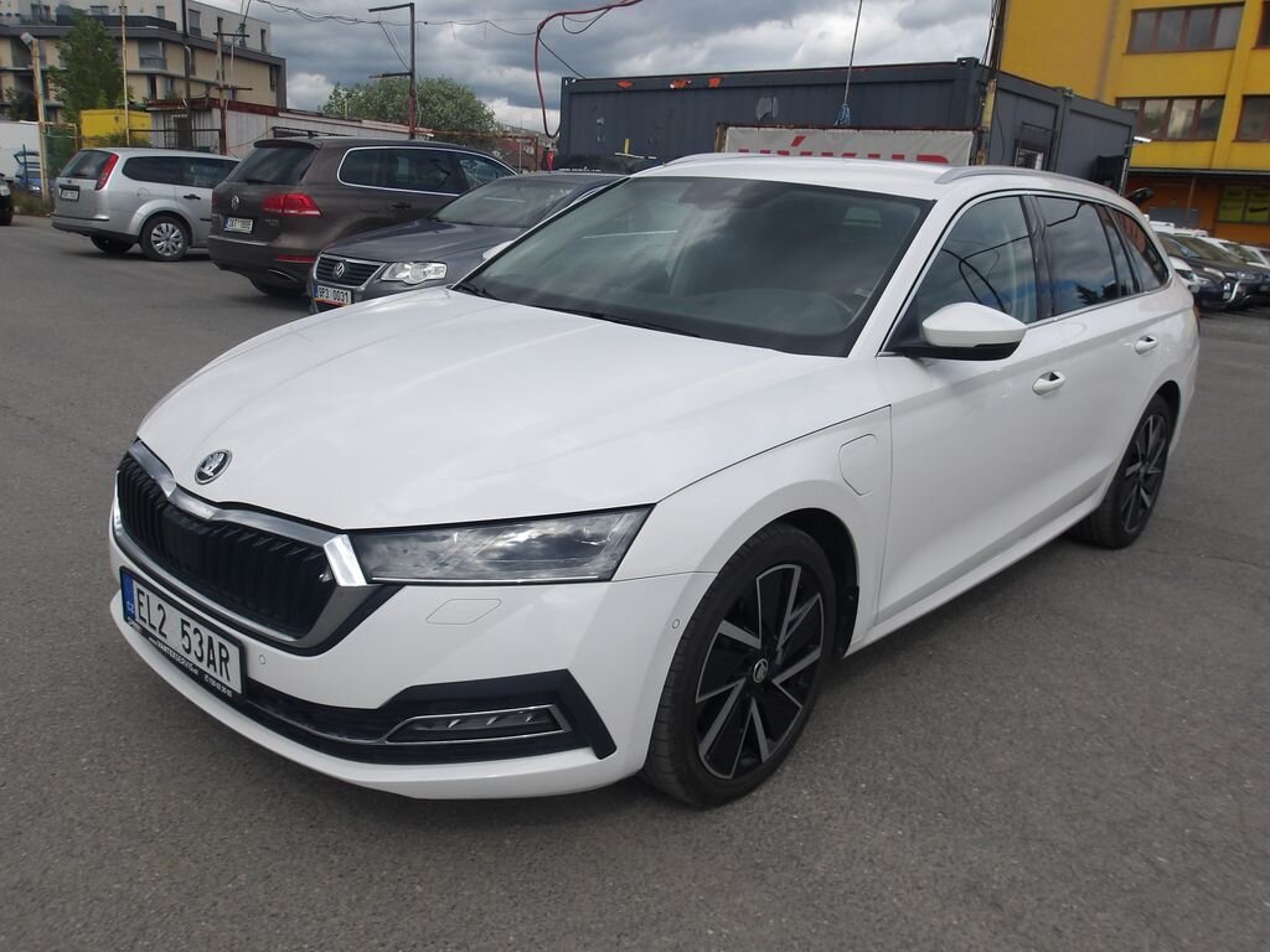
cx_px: 635
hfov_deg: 65.3
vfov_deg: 51.4
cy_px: 476
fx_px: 991
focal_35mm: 27
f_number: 10.4
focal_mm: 4.9
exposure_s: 1/167
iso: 100
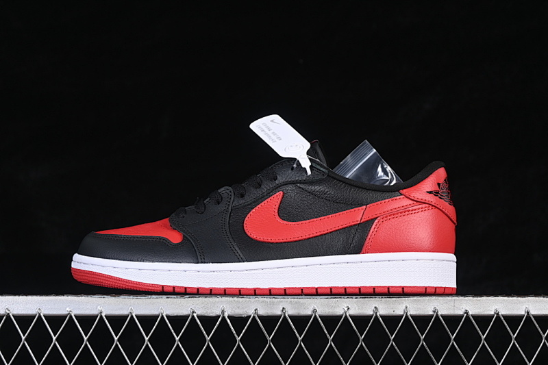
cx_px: 274
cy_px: 182
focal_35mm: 75
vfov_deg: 18.2
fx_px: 1141
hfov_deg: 27.0
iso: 160
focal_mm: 50
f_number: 7.1
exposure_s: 1/50
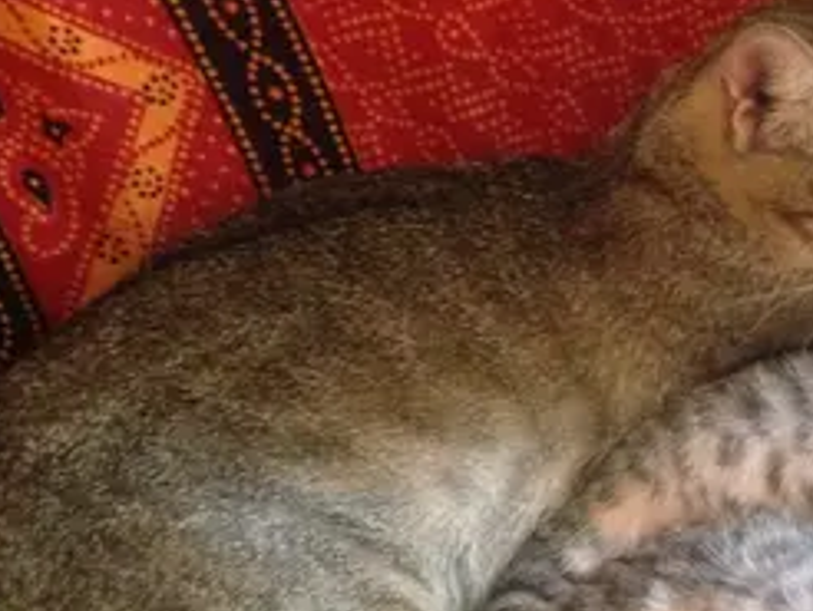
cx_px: 674
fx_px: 1575
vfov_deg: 21.6
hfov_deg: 28.2
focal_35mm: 67
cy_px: 504
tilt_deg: -56.9
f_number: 2.4
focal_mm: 4.12
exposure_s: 1/15
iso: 800
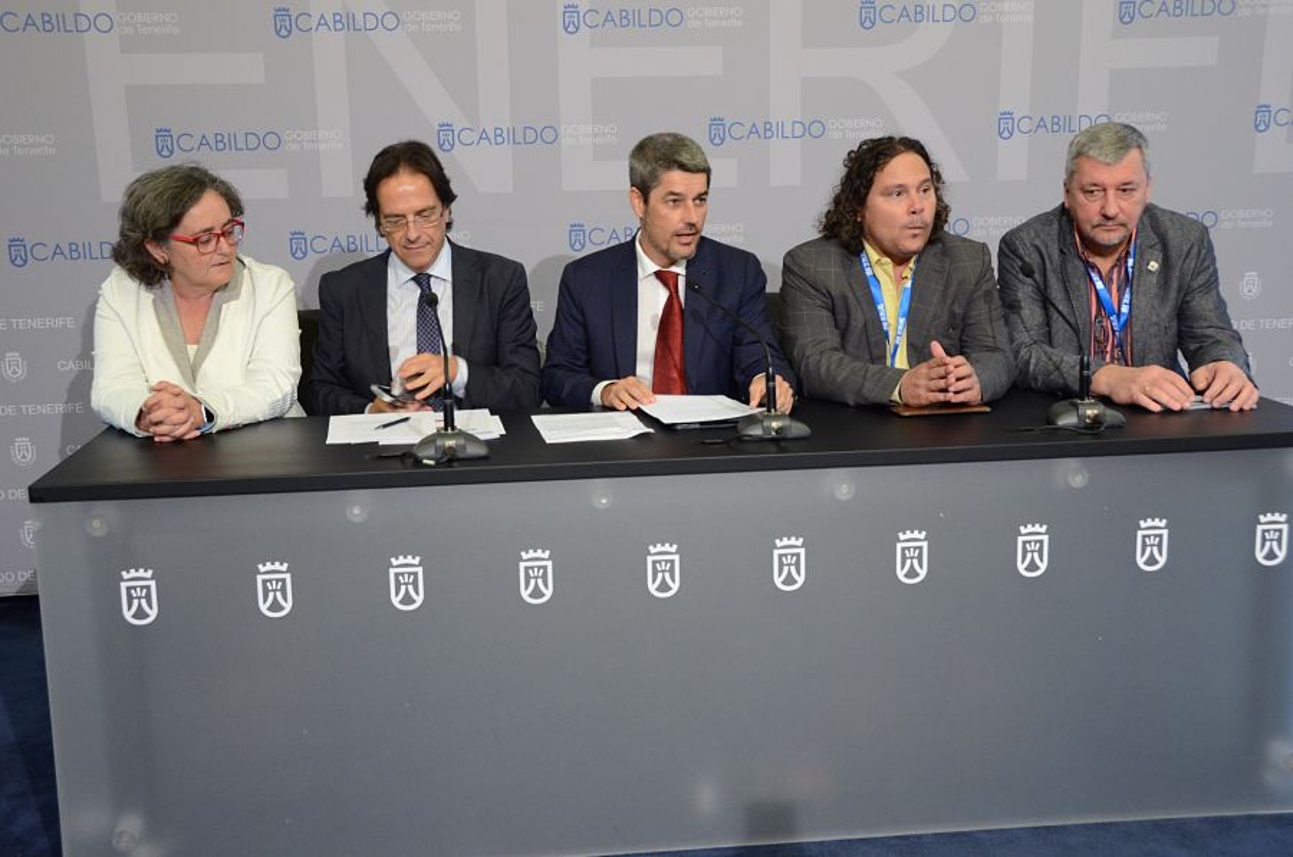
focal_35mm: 40
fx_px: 1452
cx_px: 646
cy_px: 428
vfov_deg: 32.9
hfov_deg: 48.0
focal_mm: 27
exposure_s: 1/30
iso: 1400
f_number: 5.6
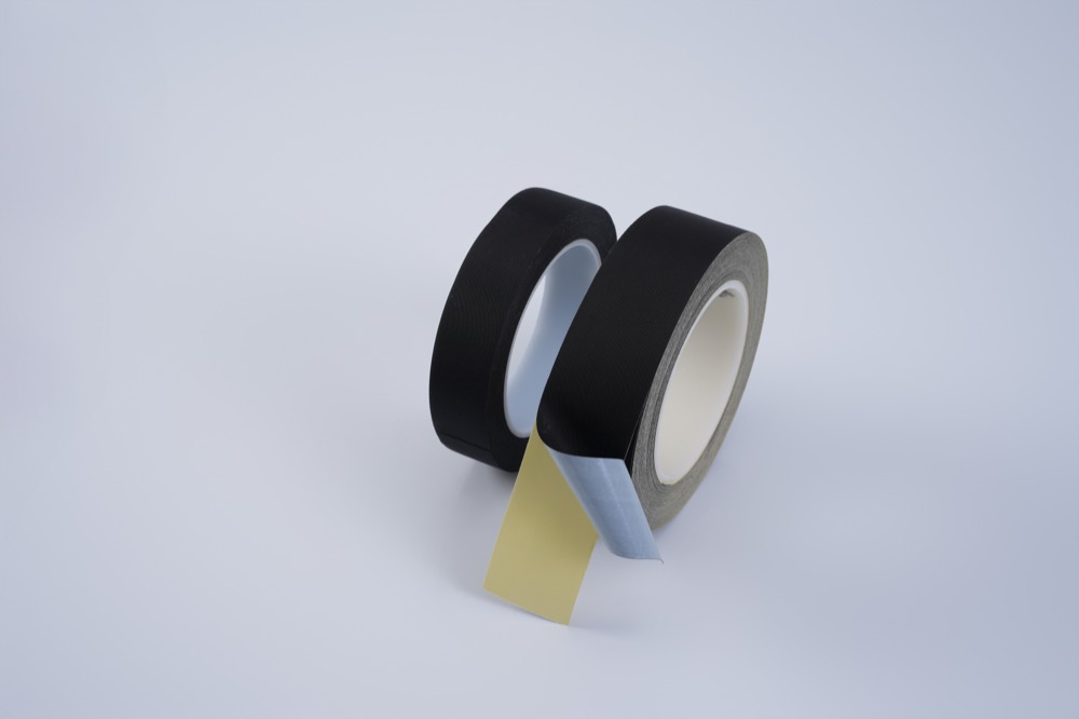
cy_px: 360
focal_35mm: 55
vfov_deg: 24.6
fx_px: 1648
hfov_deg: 36.3
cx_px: 540
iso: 100
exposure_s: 1/15
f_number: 14
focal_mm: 55
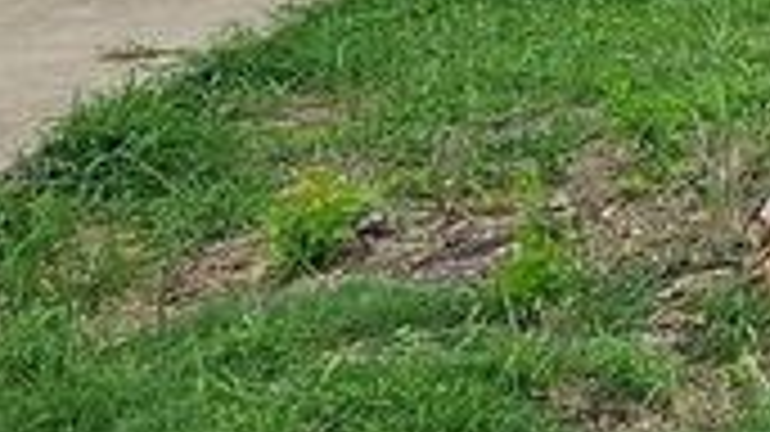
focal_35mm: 150
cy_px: -549
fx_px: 3061
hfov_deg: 13.4
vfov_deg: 7.6
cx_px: 1207
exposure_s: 1/1824
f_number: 1.8
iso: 25
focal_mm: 5.4
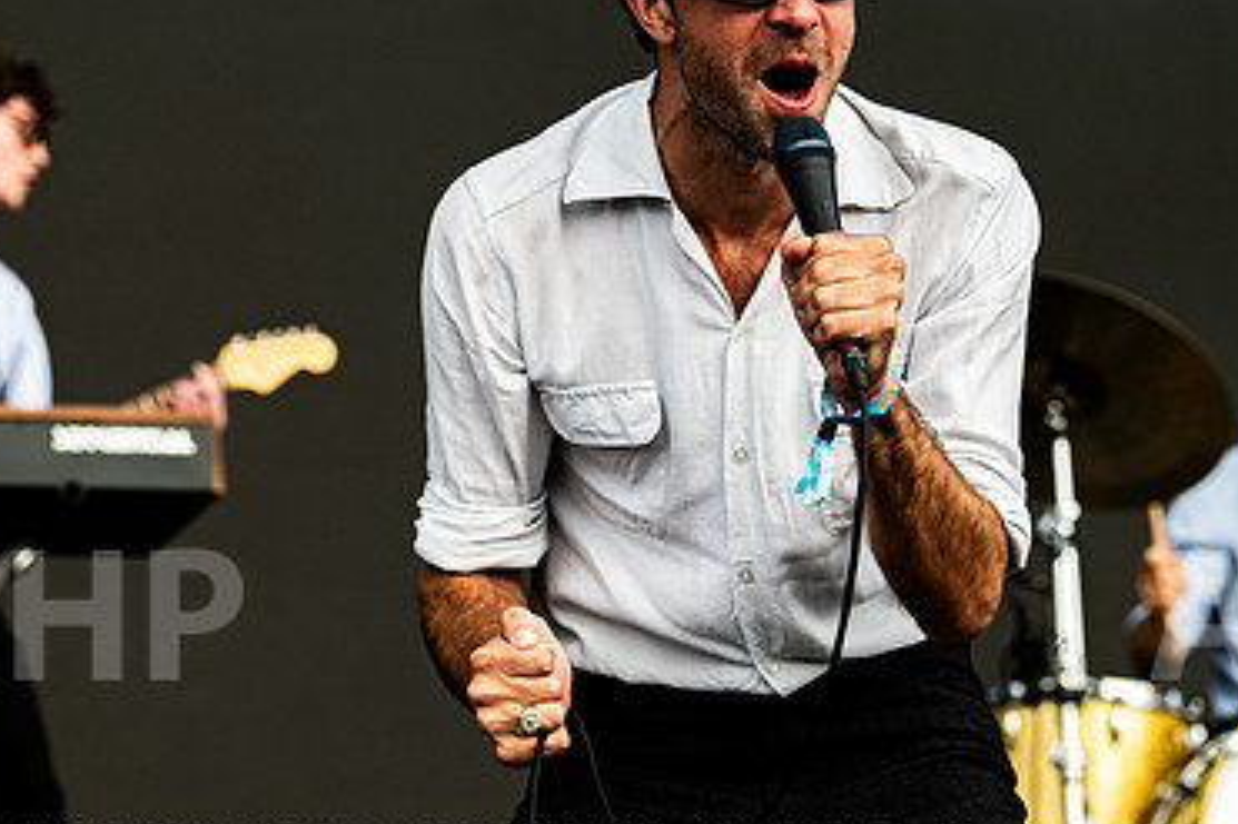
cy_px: 197
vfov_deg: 7.4
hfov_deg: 11.1
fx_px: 6359
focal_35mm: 185
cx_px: 788
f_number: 5
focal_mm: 102
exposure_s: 1/1250
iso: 250
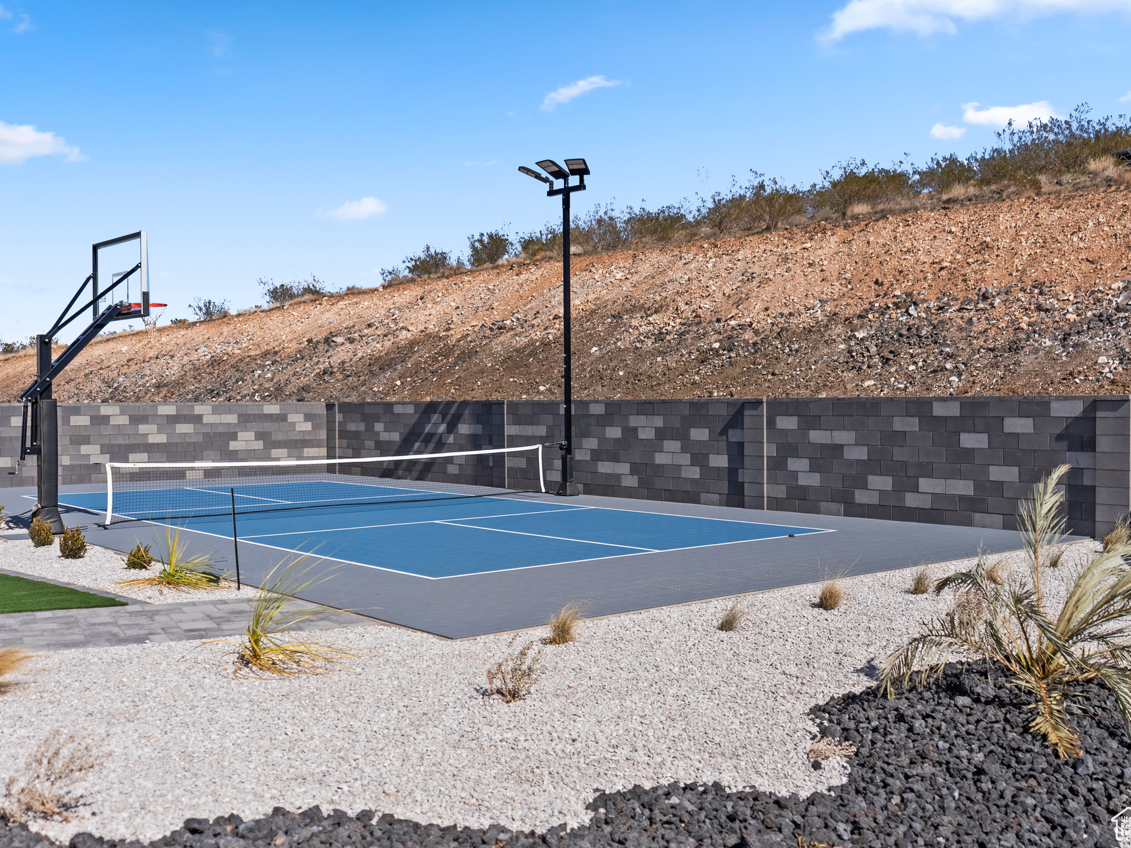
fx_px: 1241
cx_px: 518
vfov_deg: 37.7
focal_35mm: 38
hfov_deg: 48.9
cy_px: 424
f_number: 2.8
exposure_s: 1/8000
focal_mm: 35
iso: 640
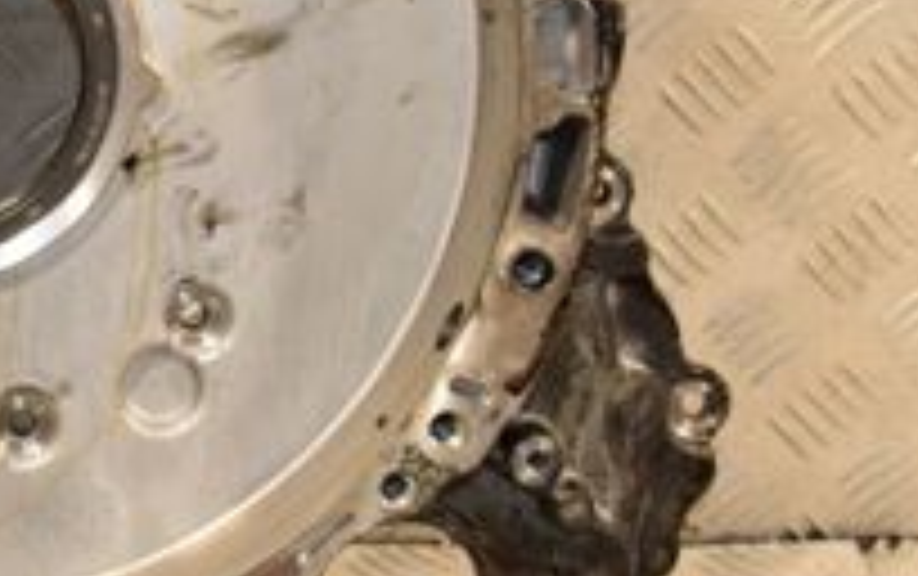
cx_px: -90
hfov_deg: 16.9
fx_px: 2995
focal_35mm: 120
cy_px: 104
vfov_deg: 10.9
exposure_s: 1/200
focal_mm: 25
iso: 800
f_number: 5.6
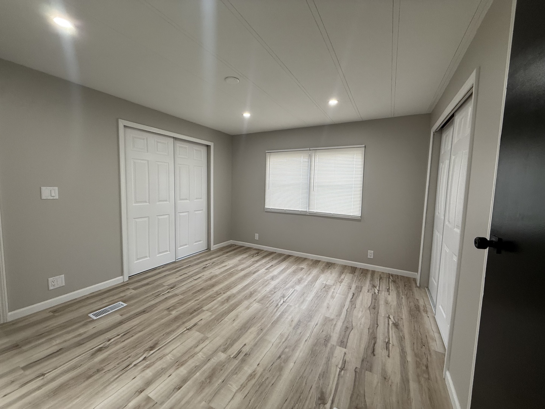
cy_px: 204
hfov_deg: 102.1
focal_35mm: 14
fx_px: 220
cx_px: 272
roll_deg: -1.4
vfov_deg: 85.7
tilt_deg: -4.9
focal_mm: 2.22
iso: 160
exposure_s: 1/120
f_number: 2.2
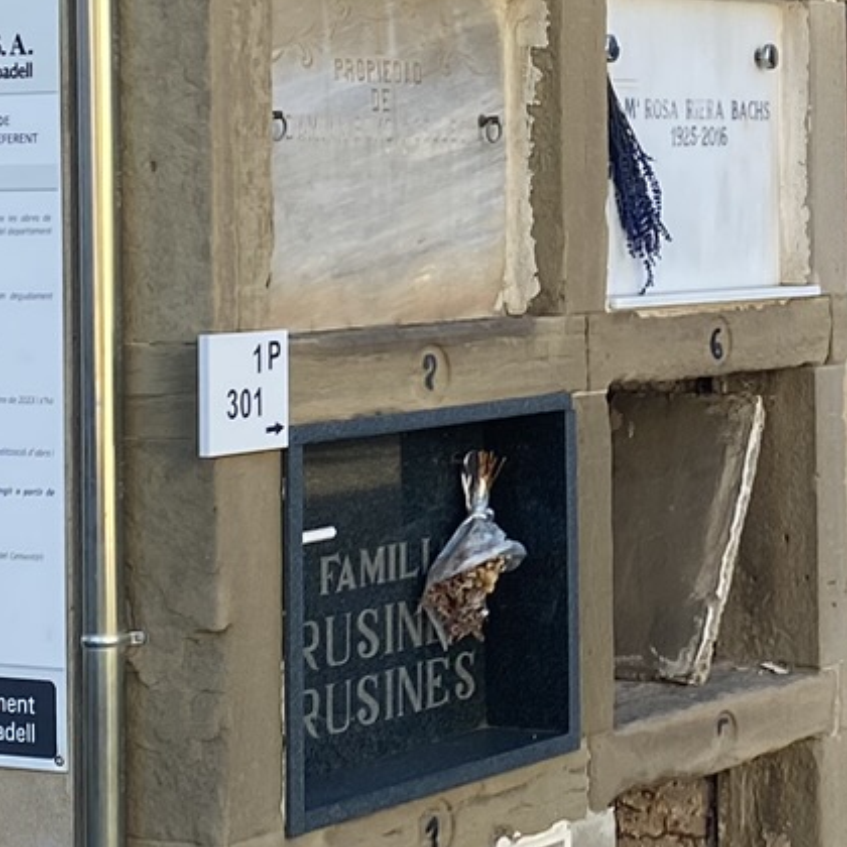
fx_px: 3100
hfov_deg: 15.3
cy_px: 155
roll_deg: +0.2
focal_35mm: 112
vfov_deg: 15.4
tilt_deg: -0.9
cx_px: 827
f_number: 1.8
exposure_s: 1/546
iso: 32
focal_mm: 4.25
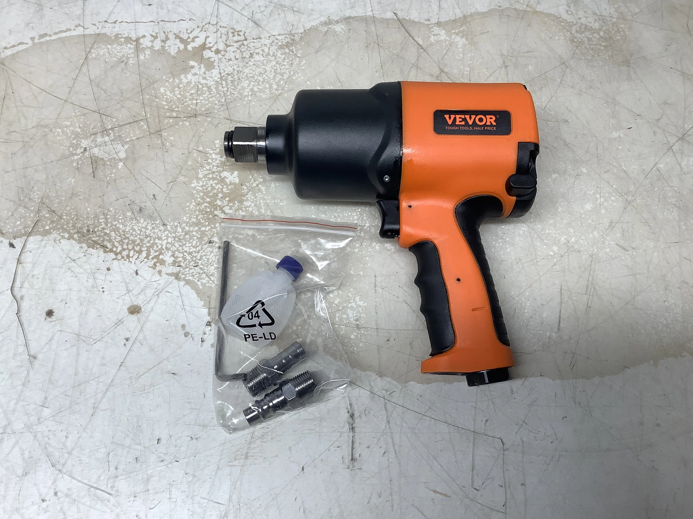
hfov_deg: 56.8
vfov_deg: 44.1
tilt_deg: -66.7
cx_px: 342
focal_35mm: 32
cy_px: 252
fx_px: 641
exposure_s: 1/120
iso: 50
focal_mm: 3.3
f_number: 2.4
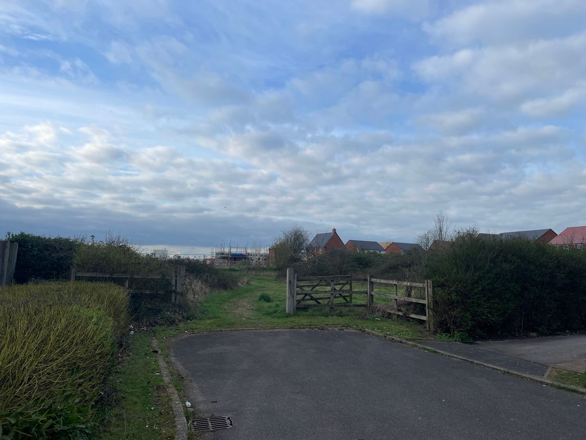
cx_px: 293
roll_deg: -0.6
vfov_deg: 53.1
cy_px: 220
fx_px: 440
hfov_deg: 67.3
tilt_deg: +7.1
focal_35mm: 26
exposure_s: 1/2681
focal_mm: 4.2
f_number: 1.6
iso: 32
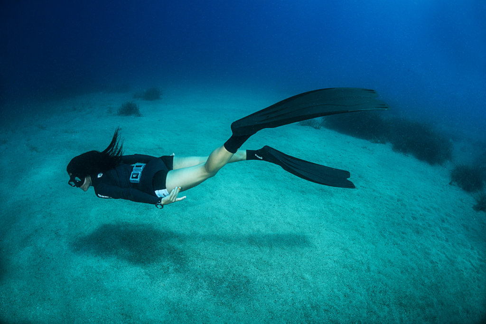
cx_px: 243
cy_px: 162
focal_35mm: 17
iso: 320
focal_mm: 17
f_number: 16
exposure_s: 1/200
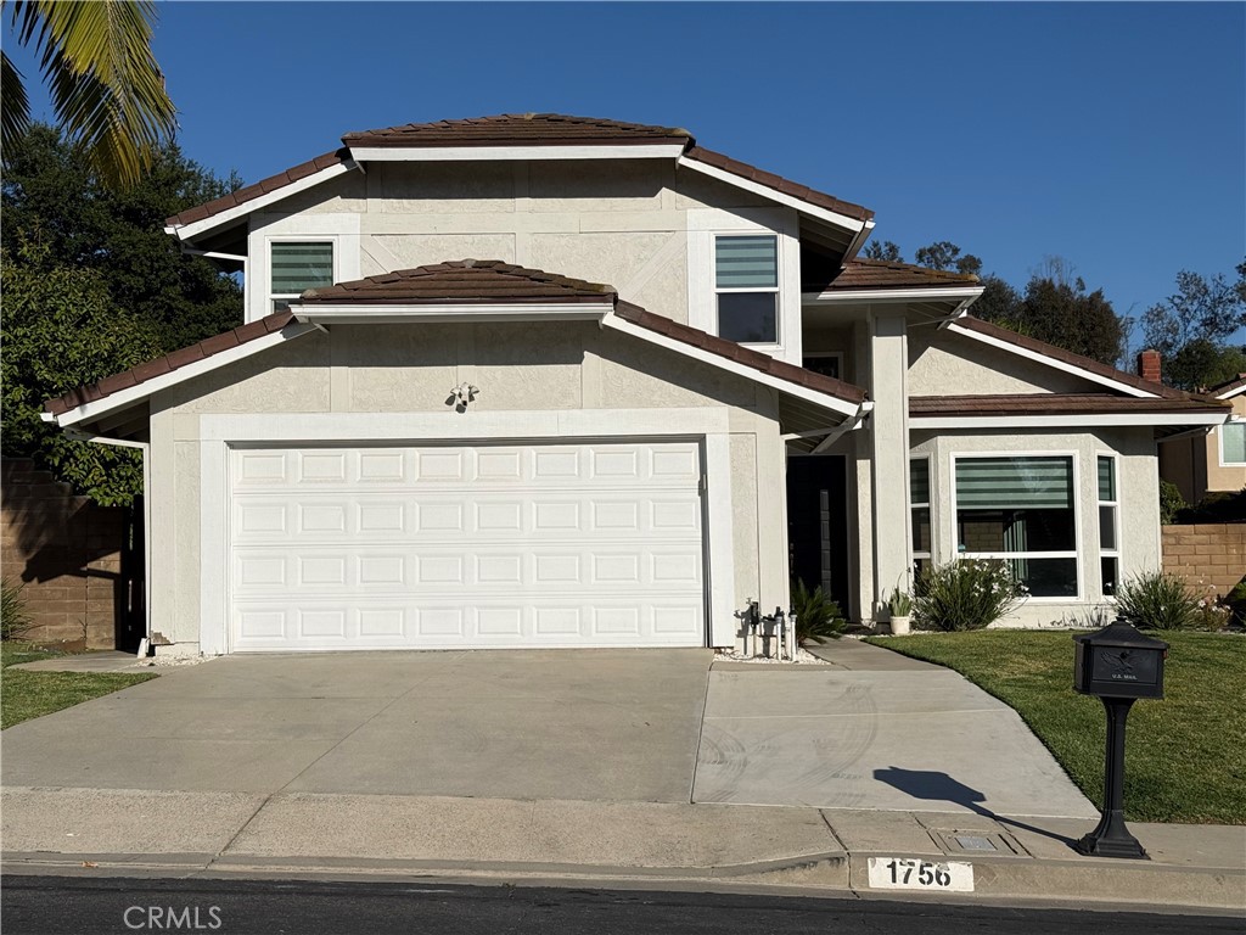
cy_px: 468
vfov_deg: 30.3
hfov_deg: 39.7
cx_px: 623
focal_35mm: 48
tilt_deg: +4.5
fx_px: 1728
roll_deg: +0.8
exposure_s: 1/13333
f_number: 1.78
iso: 50
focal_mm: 6.76
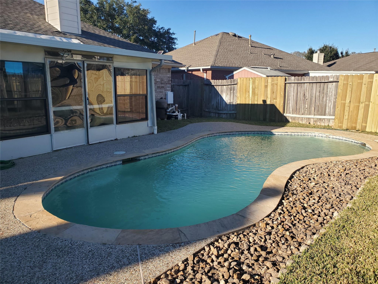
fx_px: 284
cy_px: 142
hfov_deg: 67.3
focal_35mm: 26
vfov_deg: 53.1
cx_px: 189
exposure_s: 1/856
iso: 50
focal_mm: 4.3
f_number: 2.4
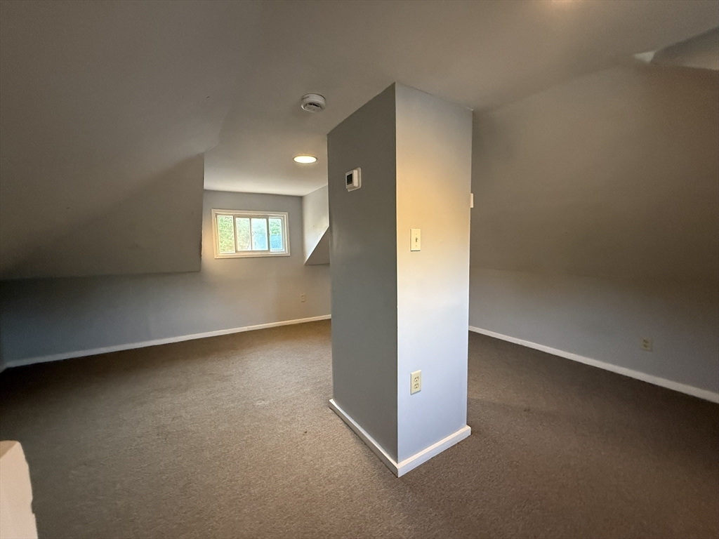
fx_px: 291
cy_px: 270
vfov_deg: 85.7
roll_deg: -0.3
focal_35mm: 14
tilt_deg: -4.6
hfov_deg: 102.1
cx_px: 360
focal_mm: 2.22
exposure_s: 1/60
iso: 640
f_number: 2.2
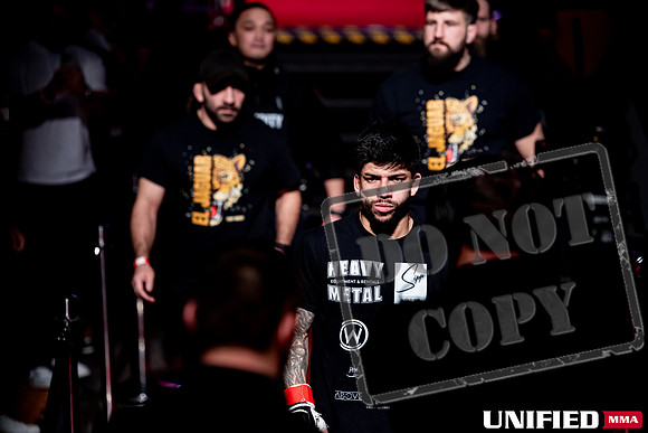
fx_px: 2701
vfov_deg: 9.2
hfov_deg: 13.7
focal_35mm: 150
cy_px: 216
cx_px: 324
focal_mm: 150
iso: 2500
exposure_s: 1/640
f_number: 2.8
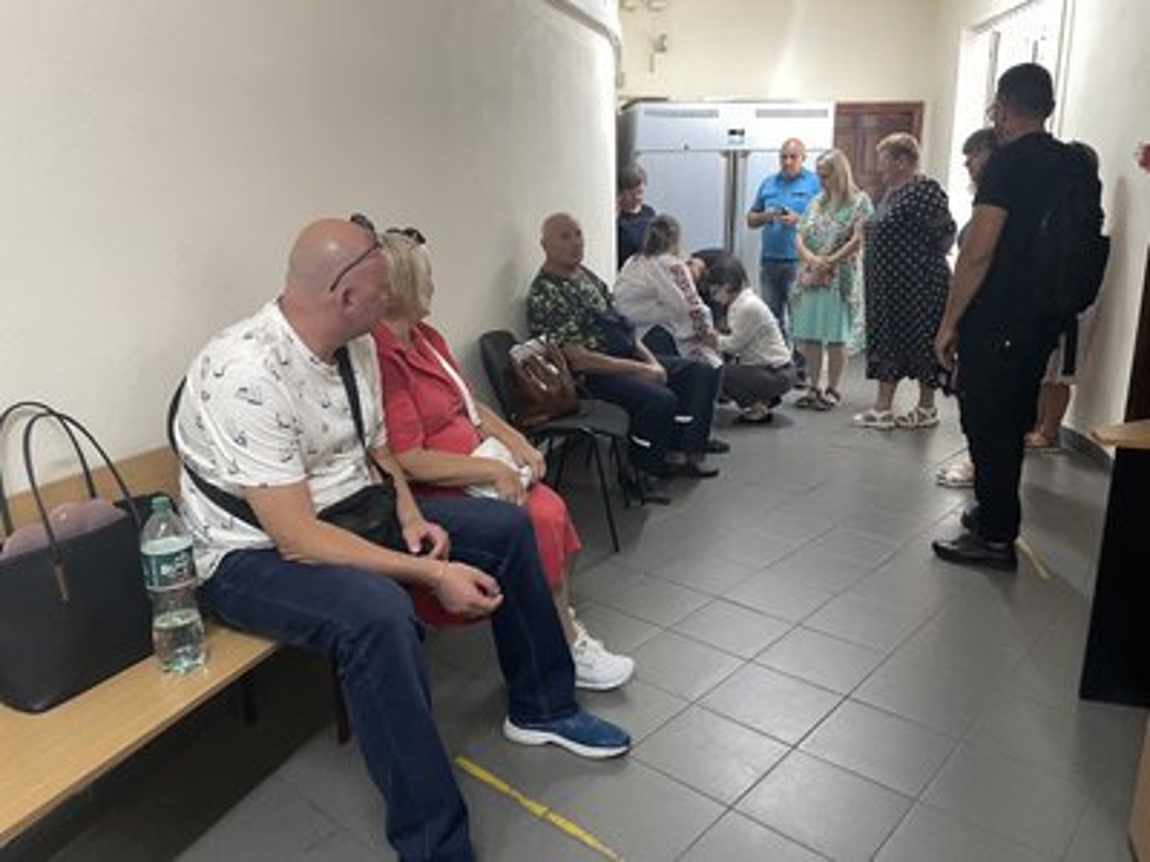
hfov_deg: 67.3
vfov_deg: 53.1
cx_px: 575
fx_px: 864
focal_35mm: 26
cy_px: 431
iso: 320
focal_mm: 4.2
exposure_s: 1/50
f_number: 1.6
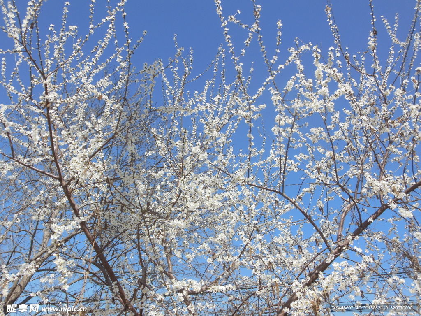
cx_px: 210
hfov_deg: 55.4
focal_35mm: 33
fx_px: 401
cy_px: 158
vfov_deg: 42.9
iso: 125
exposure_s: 1/1250
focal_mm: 6
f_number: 3.5
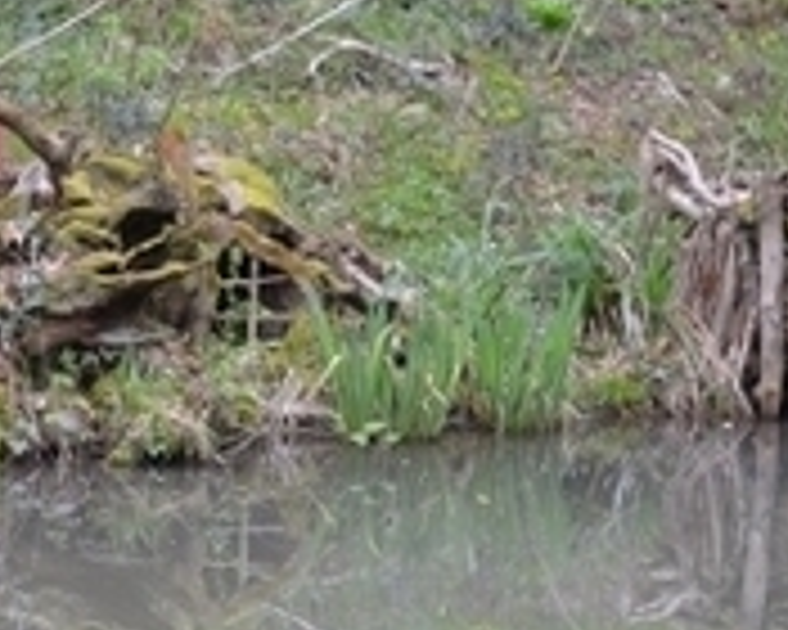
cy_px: 317
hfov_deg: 8.0
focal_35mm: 241
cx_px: -50
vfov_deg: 6.4
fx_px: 5621
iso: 400
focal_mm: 50
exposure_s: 1/80
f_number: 5.6
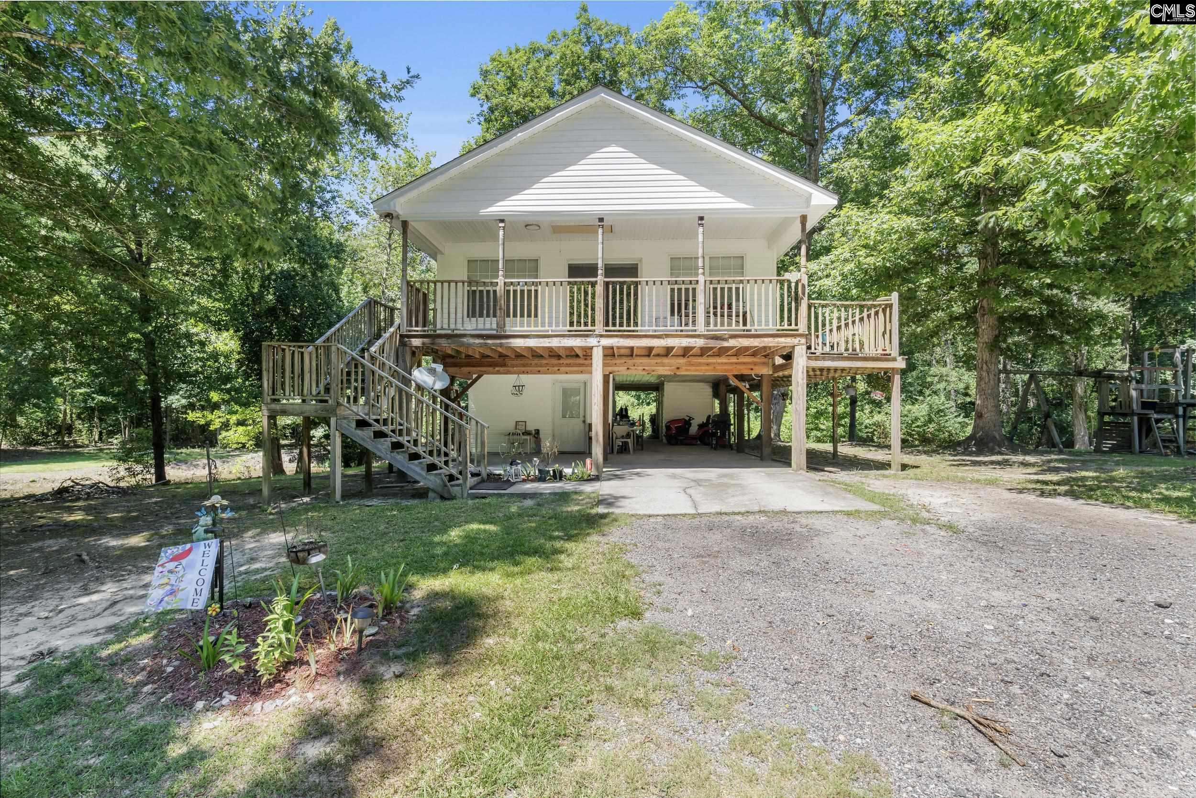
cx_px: 598
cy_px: 399
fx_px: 548
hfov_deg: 95.0
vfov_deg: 72.1
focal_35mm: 16
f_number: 6.3
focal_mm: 11
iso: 200
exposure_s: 1/320
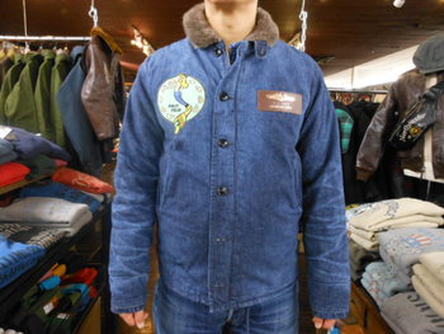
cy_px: 167
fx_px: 359
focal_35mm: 28
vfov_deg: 49.8
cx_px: 222
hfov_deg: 63.4
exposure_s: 1/13
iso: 400
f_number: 3.7
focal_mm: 5
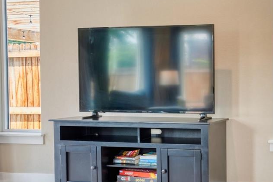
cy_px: 96
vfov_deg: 25.1
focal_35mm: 54
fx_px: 409
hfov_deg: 32.7
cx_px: 295
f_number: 7.1
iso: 1250
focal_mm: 21
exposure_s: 1/30
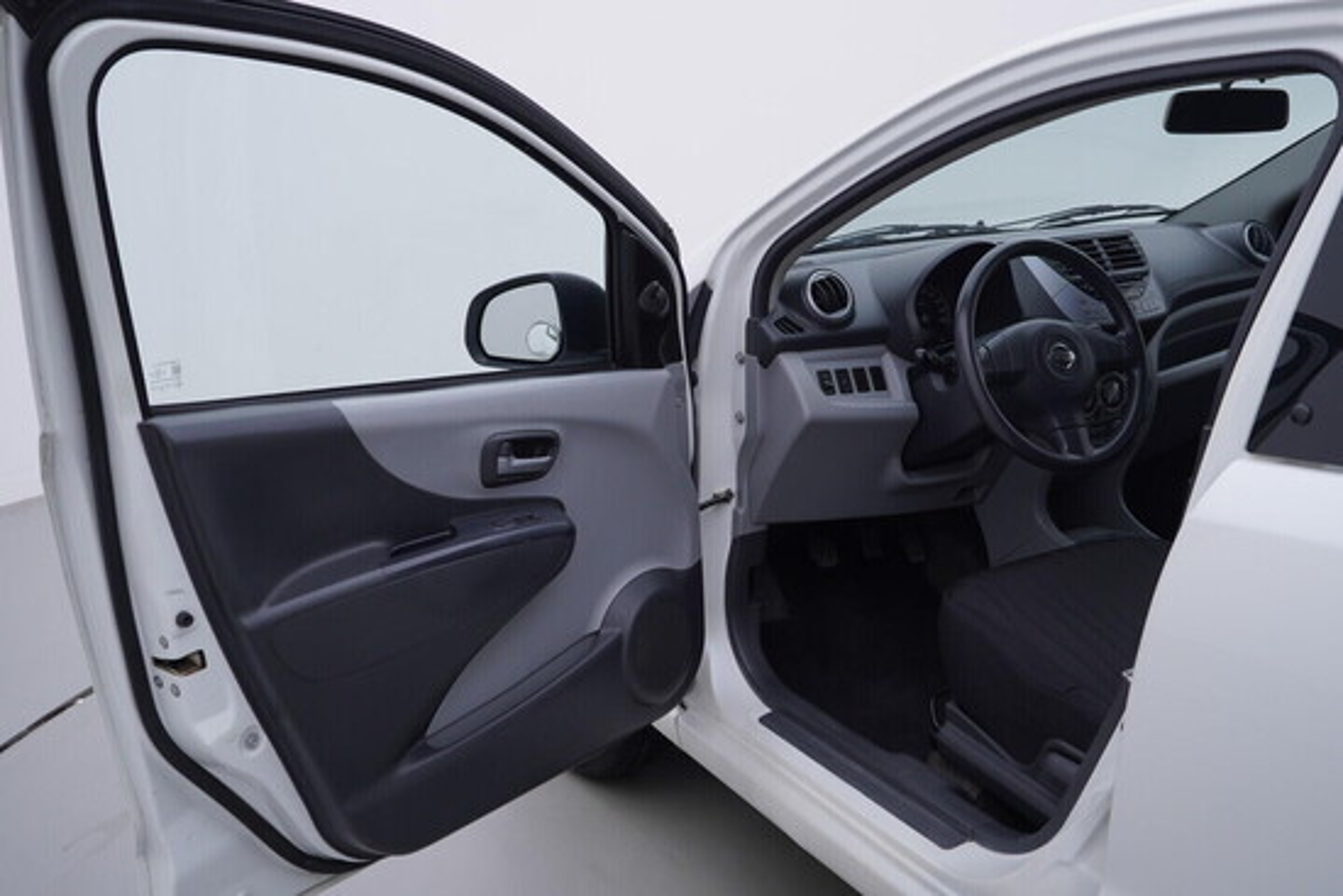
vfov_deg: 36.9
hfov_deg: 53.1
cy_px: 448
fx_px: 1343
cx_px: 672
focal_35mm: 36
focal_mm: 24
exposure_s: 1/80
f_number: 4
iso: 125
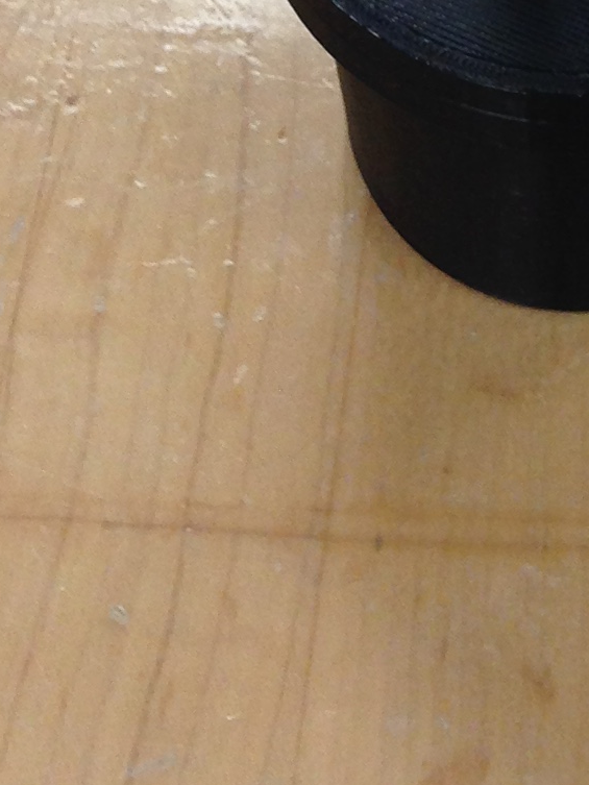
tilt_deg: -45.4
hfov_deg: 10.3
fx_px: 3243
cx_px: 622
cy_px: -818
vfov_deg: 12.1
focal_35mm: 143
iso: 64
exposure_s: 1/60
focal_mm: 4.12
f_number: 2.4
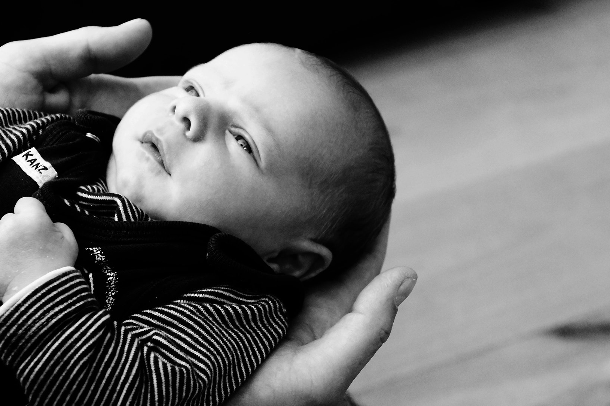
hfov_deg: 19.7
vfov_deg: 13.2
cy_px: 181
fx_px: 1754
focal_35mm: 104
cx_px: 239
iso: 1600
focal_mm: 55
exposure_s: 1/100
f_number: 5.6
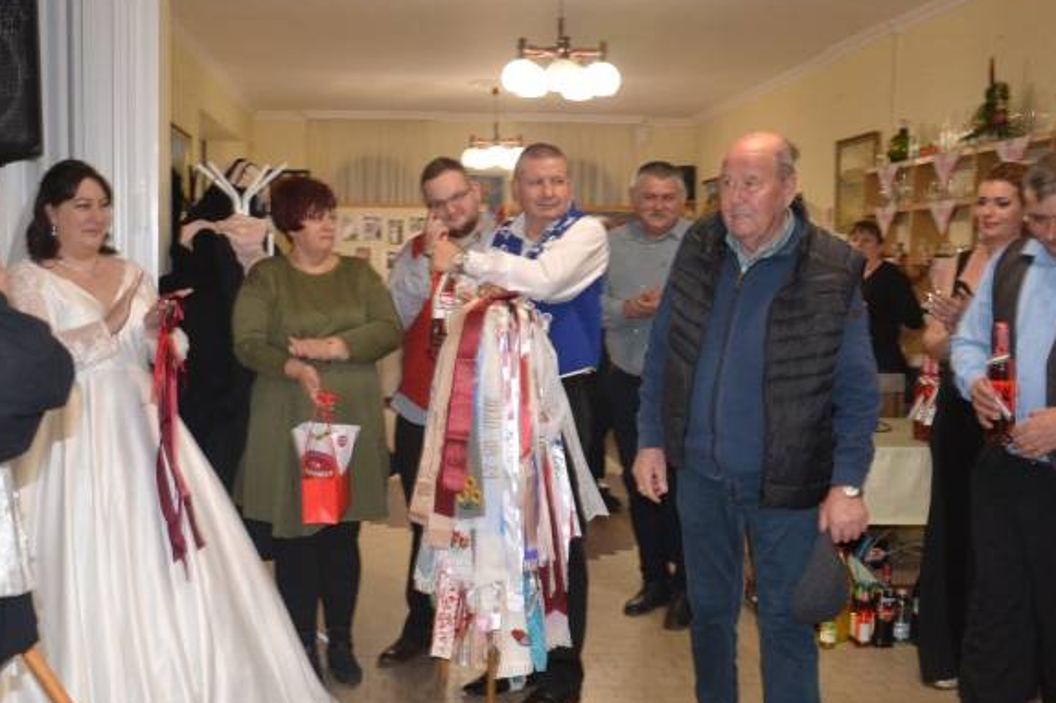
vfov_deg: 29.2
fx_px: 1349
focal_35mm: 46
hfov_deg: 42.7
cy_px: 408
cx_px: 478
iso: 2000
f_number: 3.8
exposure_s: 1/60
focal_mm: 22
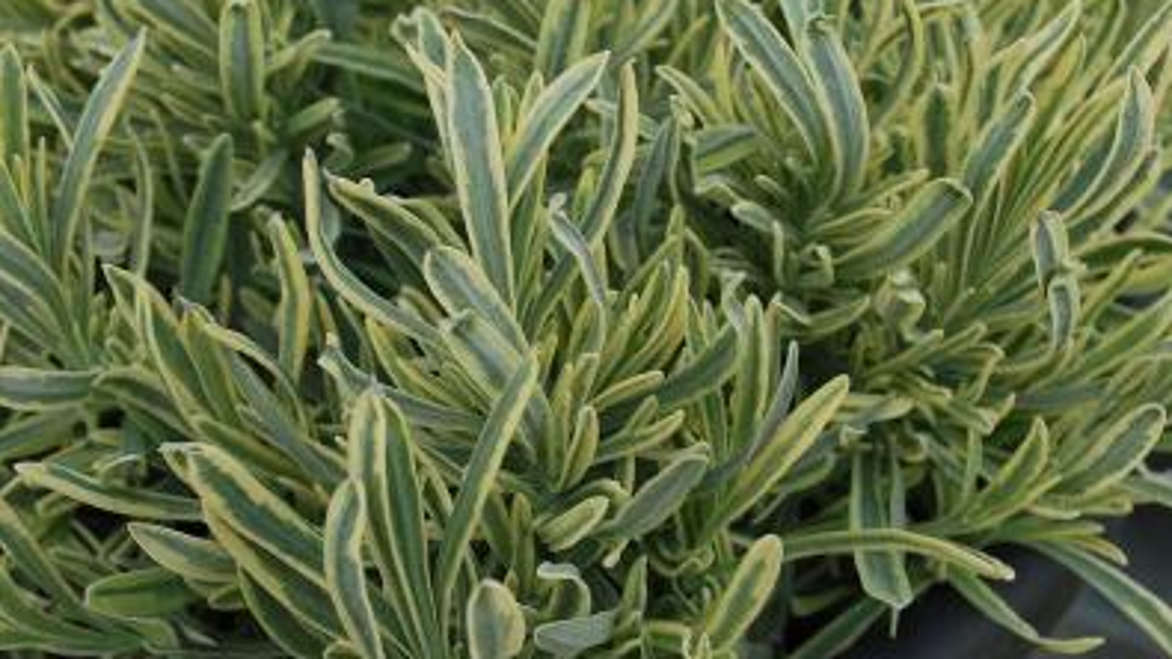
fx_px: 1585
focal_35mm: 51
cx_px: 587
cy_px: 273
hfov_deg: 40.6
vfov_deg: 23.5
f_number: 8
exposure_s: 1/60
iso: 100
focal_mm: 32
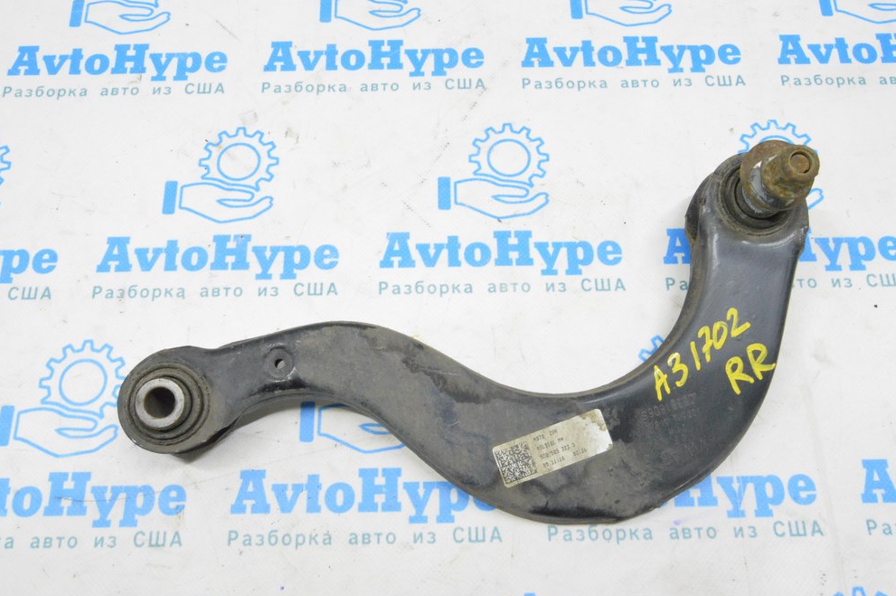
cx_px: 439
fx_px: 771
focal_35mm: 31
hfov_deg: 60.3
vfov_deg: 42.3
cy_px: 301
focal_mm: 20
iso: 6400
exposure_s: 1/15
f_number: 20
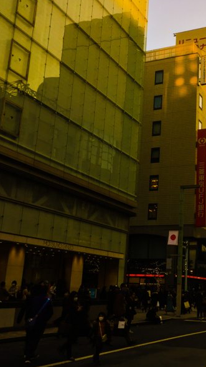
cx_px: 179
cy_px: 182
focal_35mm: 43
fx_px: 417
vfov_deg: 47.3
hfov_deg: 26.9
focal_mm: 4.15
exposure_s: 1/732
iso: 32
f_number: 2.2
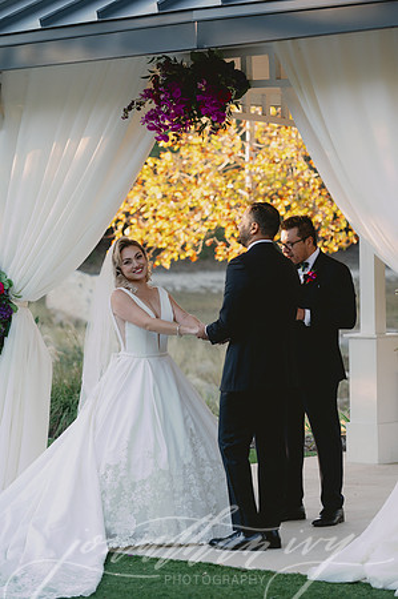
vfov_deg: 16.8
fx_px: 2028
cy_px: 300
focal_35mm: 122
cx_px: 199
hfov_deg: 11.2
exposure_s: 1/320
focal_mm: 122
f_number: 2.8
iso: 320
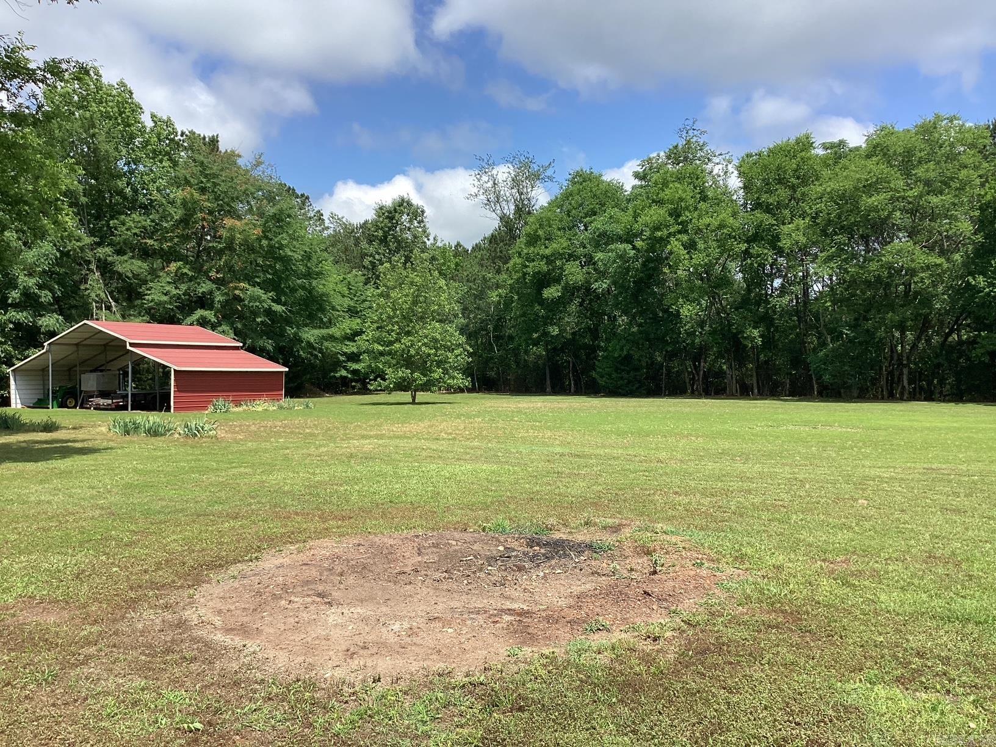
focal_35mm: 31
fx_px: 892
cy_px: 374
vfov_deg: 45.4
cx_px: 498
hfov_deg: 58.4
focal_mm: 3.3
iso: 25
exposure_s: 1/1164
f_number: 2.4
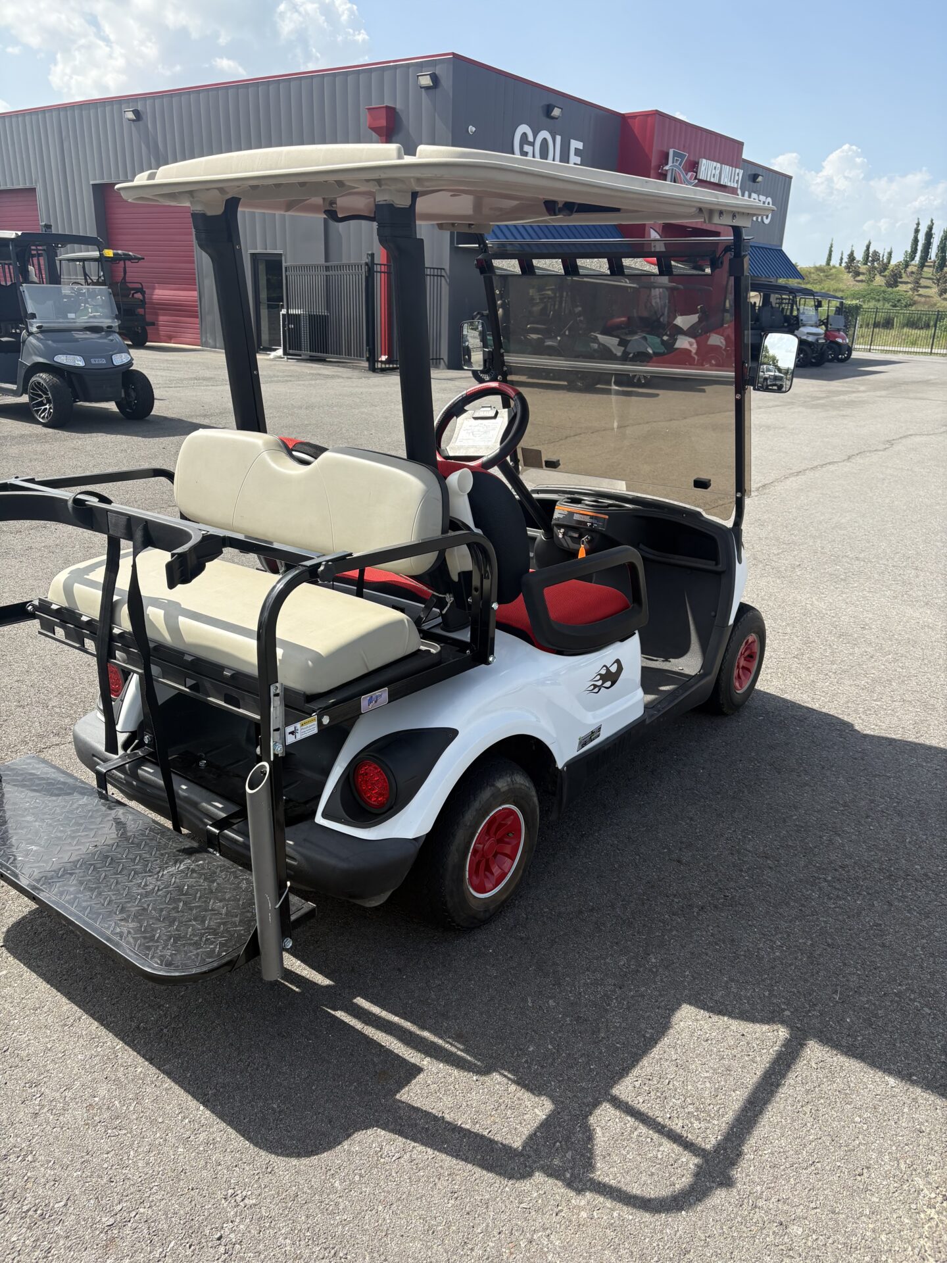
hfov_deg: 53.1
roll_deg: -2.6
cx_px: 474
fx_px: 948
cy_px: 632
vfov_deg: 67.3
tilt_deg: -18.3
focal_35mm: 26
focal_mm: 5.96
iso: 50
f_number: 1.6
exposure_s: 1/2208
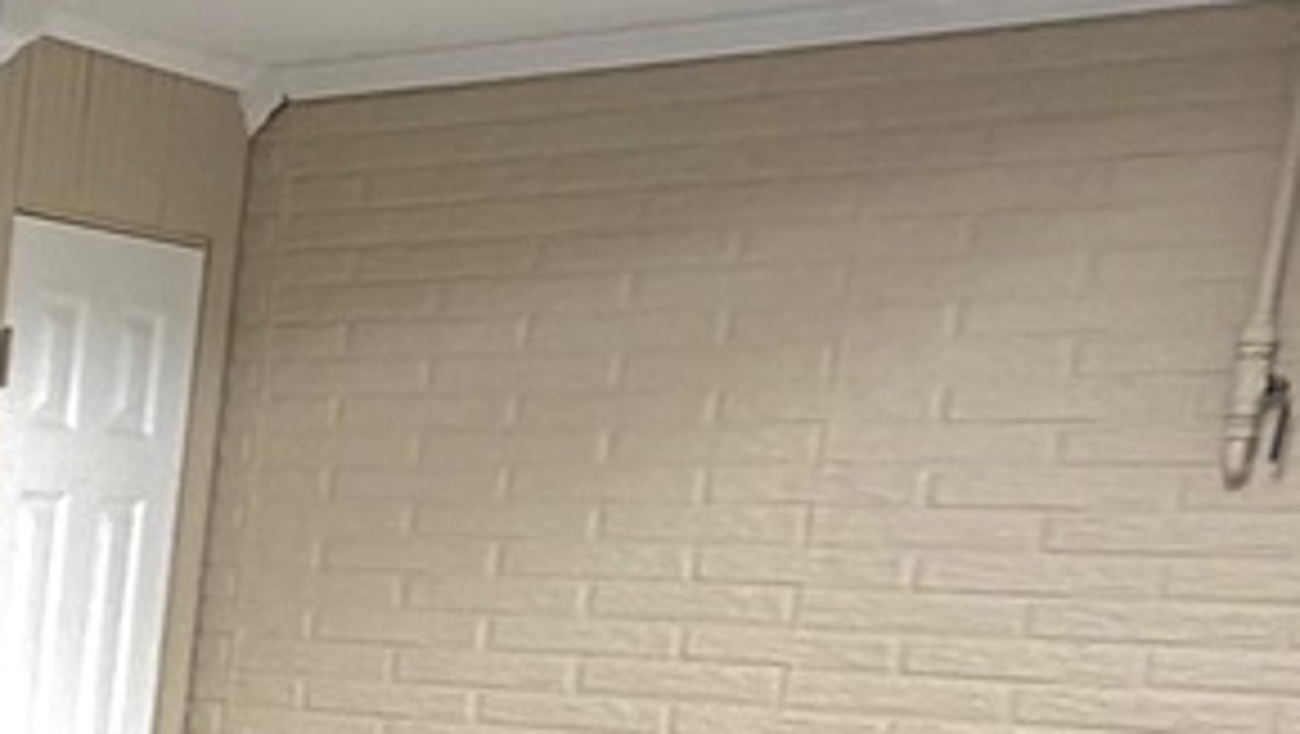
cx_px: -733
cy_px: 1085
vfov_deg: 14.8
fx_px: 2621
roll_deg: -0.4
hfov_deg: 22.2
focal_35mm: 76
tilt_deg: -11.0
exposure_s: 1/120
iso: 200
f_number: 2.2
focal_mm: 2.22
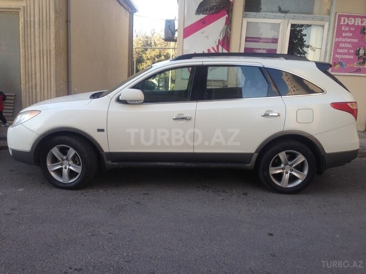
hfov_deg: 55.4
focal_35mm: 33
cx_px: 183
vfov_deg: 42.9
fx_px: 349
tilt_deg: -10.3
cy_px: 137
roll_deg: -2.9
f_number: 2.4
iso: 50
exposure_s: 1/181
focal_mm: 4.12
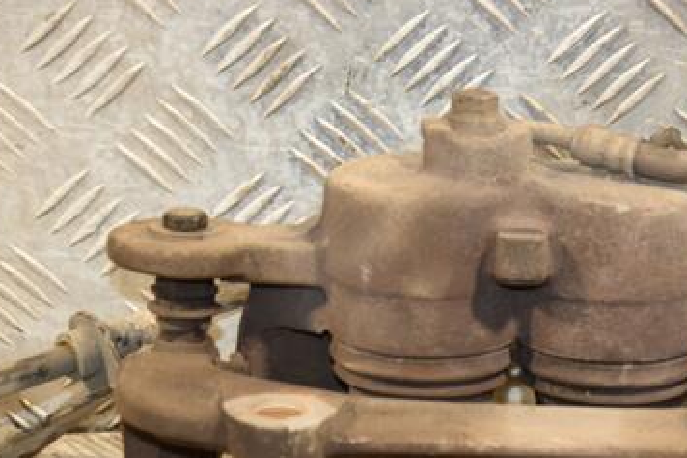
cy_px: 356
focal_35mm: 167
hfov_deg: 12.3
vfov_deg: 8.2
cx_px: 550
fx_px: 3185
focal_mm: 66
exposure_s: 1/80
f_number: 5.3
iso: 800
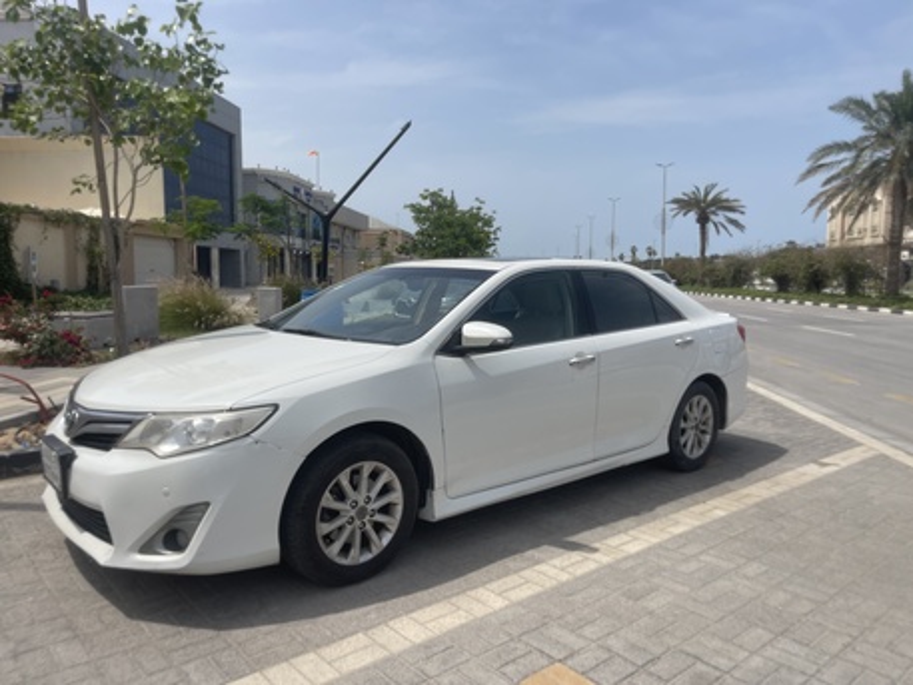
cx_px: 456
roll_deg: -0.6
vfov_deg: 54.9
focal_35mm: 25
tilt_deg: -5.3
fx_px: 660
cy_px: 342
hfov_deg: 69.4
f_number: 1.6
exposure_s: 1/6993
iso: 32
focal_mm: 5.1
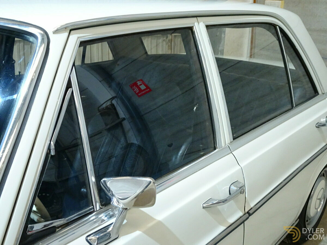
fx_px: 359
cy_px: 122
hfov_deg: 49.0
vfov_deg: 37.7
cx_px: 164
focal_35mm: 38
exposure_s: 1/8
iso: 800
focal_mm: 6.56
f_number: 4
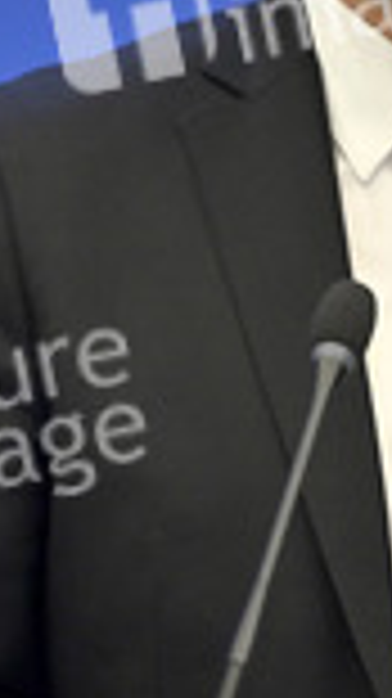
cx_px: 406
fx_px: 9976
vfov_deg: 4.0
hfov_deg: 2.3
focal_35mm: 539
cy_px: 212
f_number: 2.8
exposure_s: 1/400
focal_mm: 200
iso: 1600
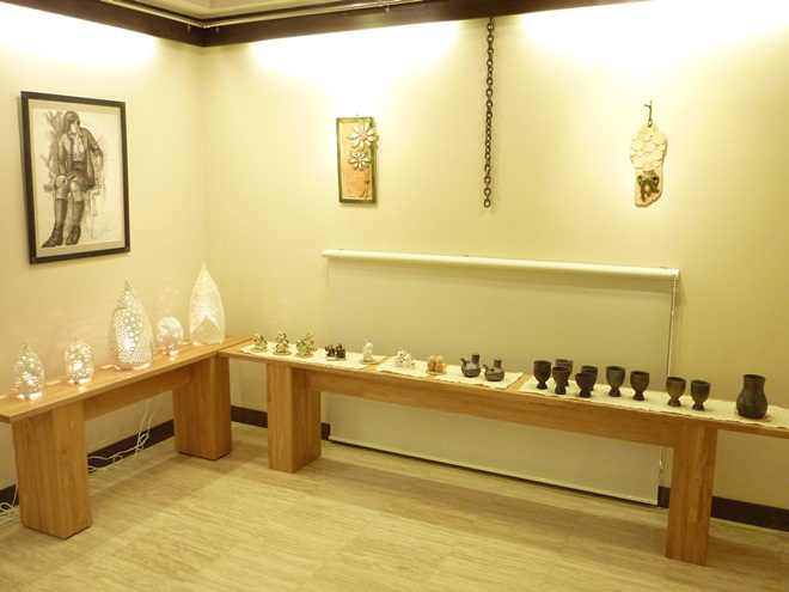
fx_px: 684
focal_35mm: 30
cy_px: 296
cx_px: 394
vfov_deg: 46.8
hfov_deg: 60.0
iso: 250
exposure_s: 1/30
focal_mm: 5
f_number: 3.4
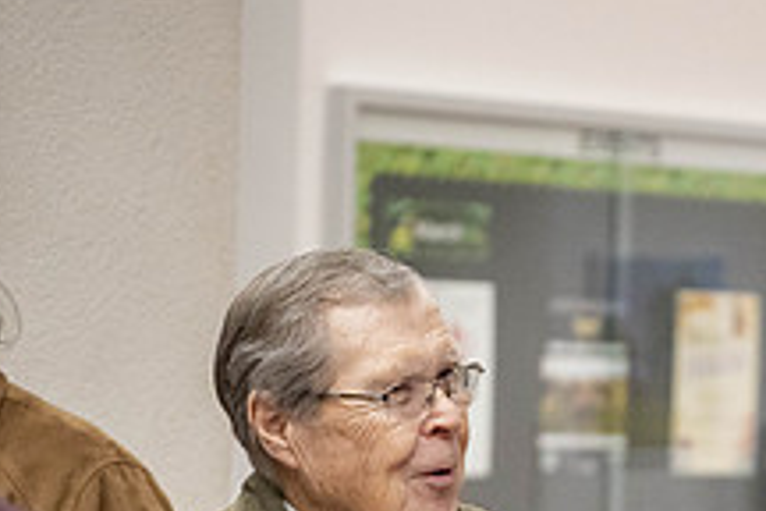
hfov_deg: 10.9
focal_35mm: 188
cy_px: 644
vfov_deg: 7.2
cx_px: 745
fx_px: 4000
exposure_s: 1/250
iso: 3200
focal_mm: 70
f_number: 2.8
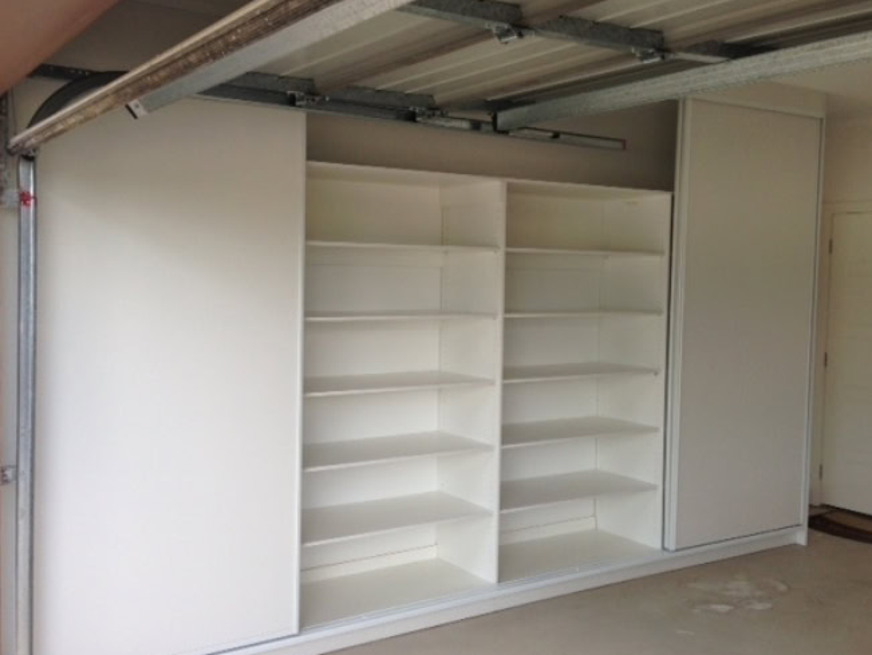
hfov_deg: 48.9
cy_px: 322
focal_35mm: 38
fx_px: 958
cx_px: 406
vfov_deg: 37.8
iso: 50
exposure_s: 1/177
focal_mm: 4.1
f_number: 2.4
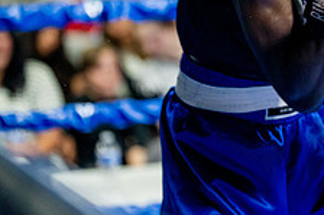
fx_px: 2050
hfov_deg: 8.9
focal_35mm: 228
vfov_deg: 6.0
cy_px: -21
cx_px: 363
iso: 4000
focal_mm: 88
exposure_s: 1/800
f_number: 2
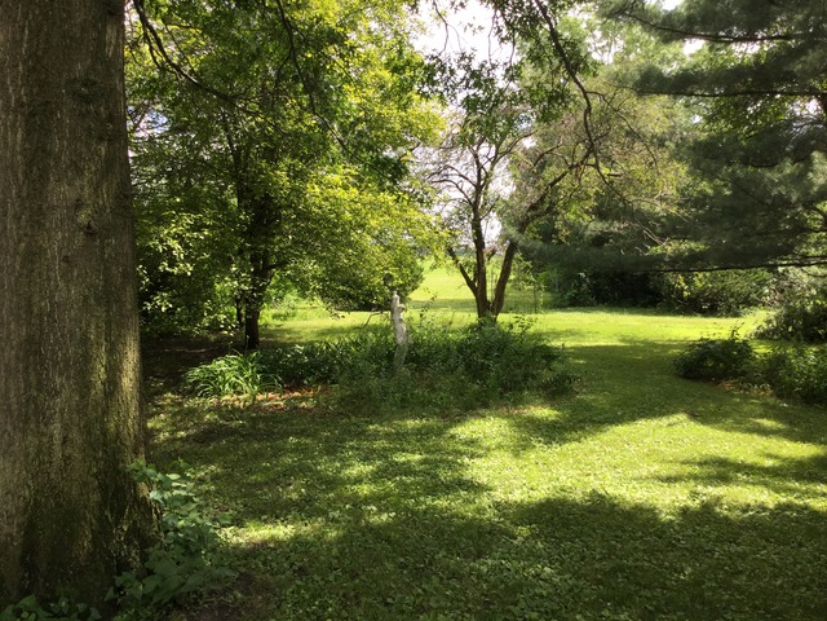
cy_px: 310
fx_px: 741
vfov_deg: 45.4
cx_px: 414
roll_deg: -1.8
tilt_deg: -3.1
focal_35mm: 31
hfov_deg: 58.4
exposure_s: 1/359
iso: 25
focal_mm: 3.3
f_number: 2.4
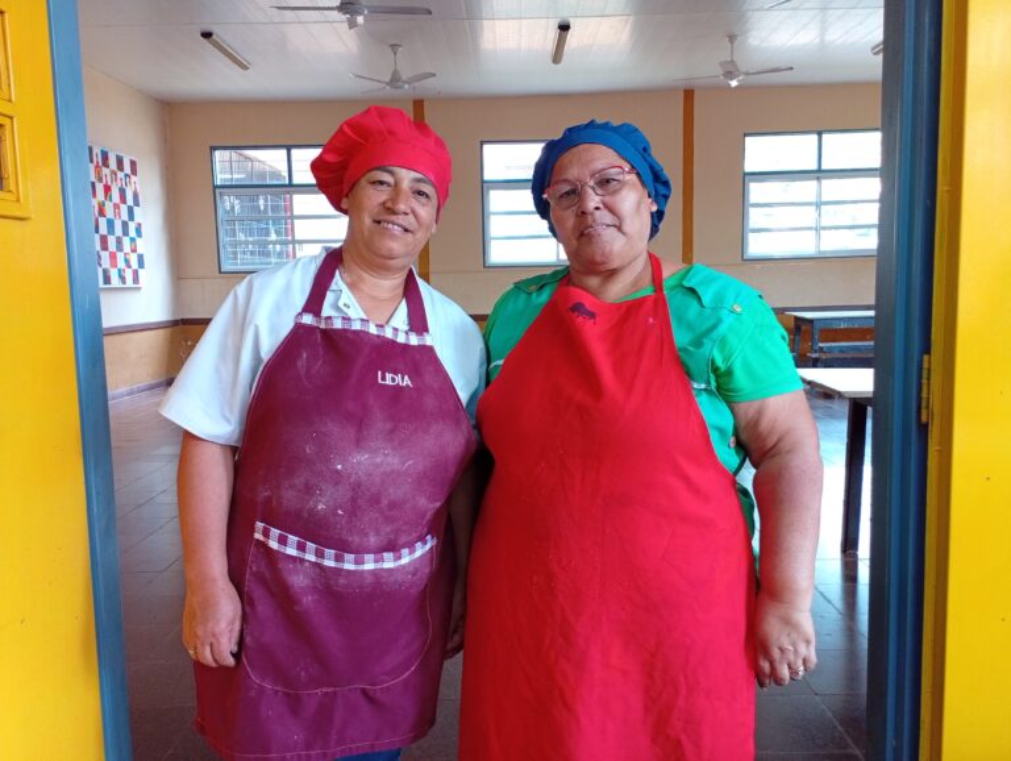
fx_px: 760
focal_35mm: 26
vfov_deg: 53.2
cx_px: 506
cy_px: 380
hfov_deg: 67.2
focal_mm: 3.96
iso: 297
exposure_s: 1/33.3
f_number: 1.8
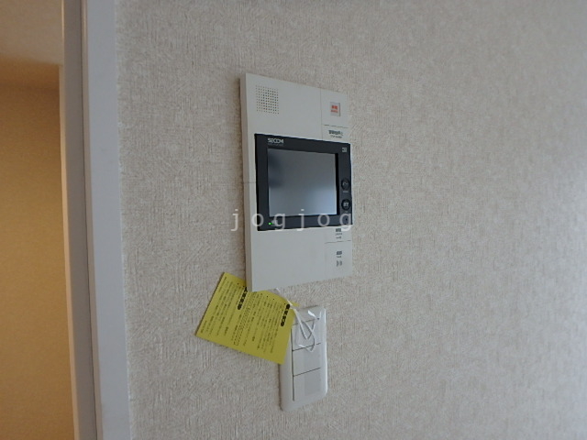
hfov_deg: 79.0
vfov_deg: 63.4
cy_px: 220
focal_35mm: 21
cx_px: 294
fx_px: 356
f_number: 3.5
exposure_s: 1/30
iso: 200
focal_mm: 3.7
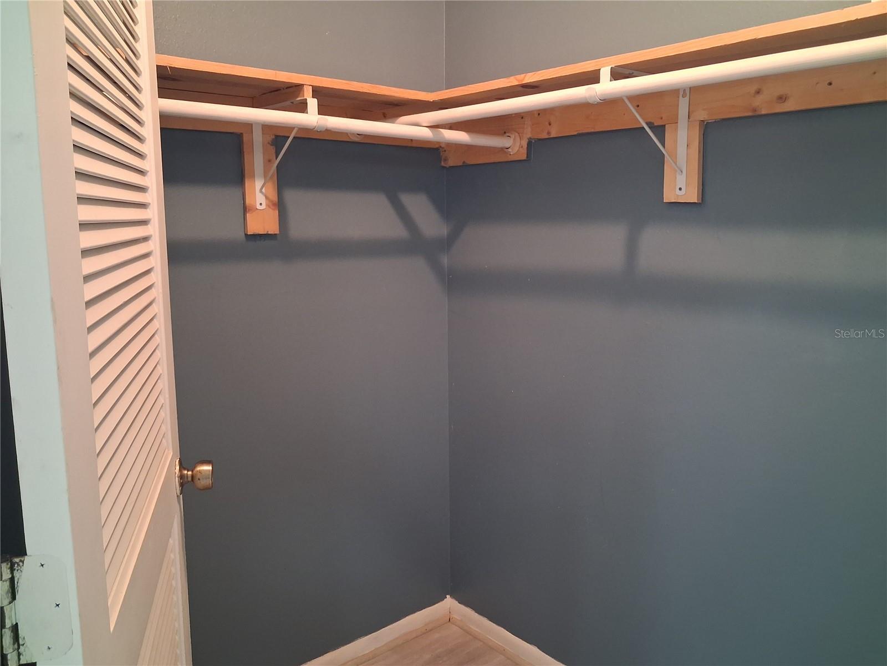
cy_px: 333
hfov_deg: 65.3
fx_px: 692
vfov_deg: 51.4
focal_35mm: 27
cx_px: 444
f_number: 1.8
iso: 500
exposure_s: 1/33
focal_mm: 4
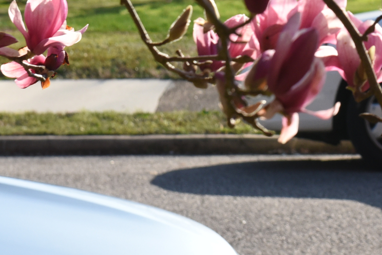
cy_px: -60
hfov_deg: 9.0
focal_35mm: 226
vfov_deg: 6.0
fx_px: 2398
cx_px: 463
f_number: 9
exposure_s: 1/1250
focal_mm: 70
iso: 1250
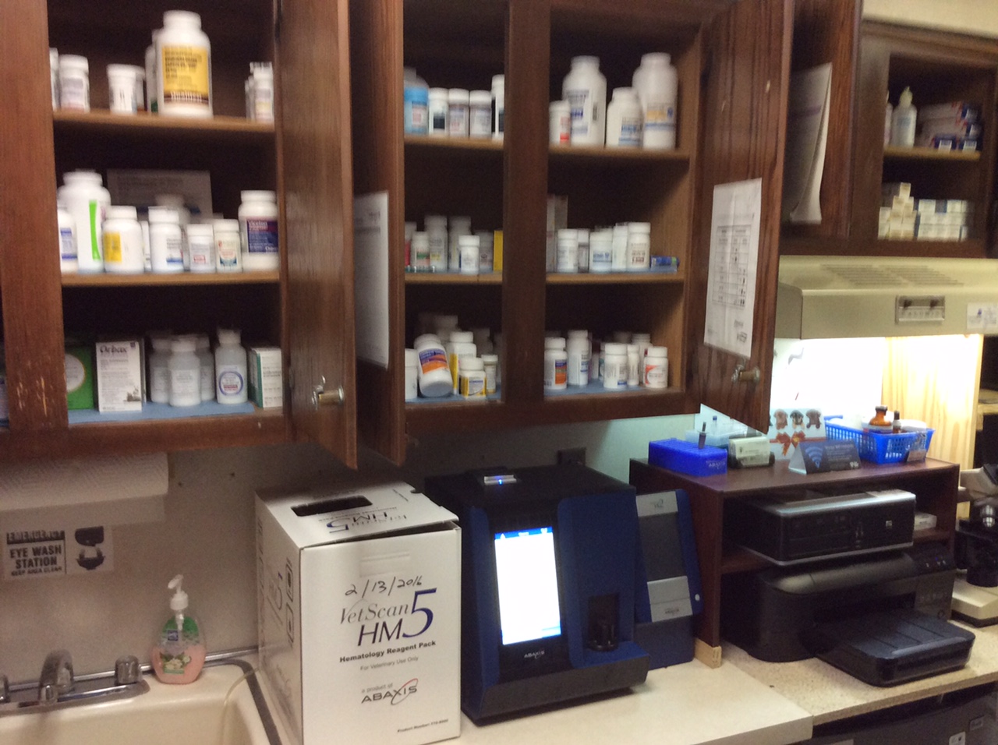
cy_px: 372
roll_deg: +0.3
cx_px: 499
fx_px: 921
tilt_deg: -9.3
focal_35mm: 32
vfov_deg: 44.1
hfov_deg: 56.9
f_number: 2.4
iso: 125
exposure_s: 1/24
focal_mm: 3.3
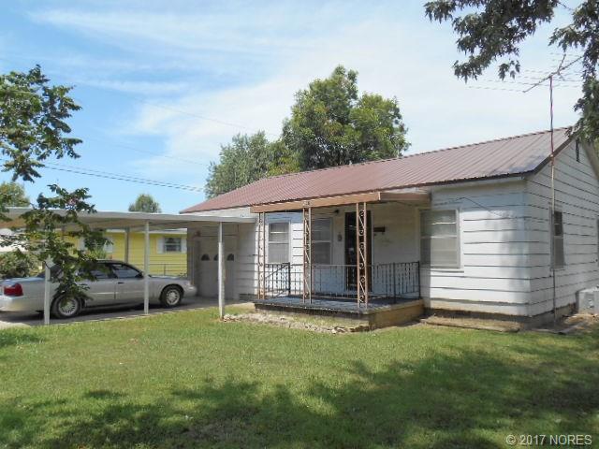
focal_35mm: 26
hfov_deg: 67.3
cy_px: 224
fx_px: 450
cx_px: 300
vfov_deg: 53.1
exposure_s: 1/640
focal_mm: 4.7
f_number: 3.4
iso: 80
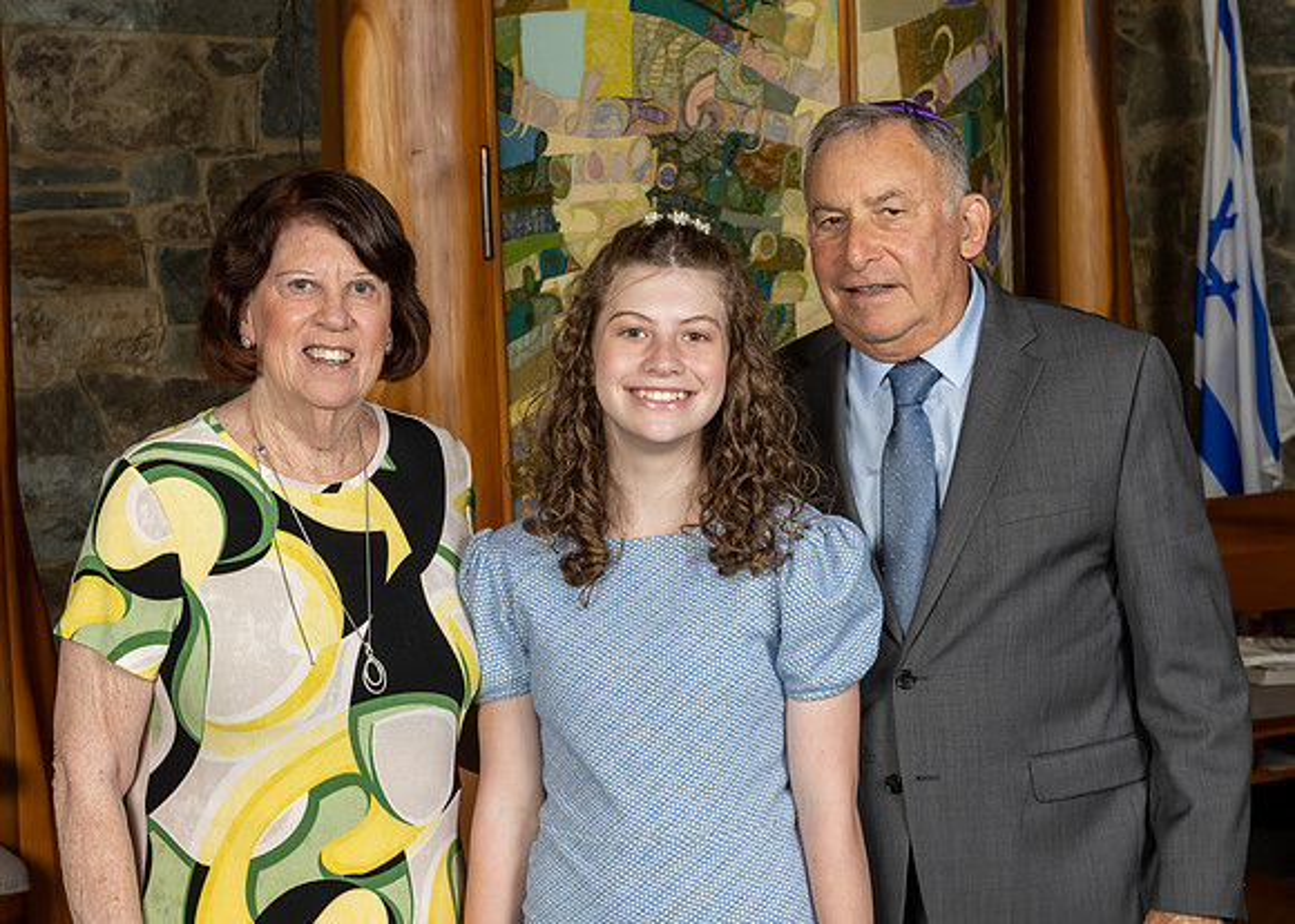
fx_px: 2699
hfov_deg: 27.0
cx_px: 638
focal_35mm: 73
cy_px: 443
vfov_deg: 19.4
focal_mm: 45
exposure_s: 1/200
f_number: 8
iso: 640
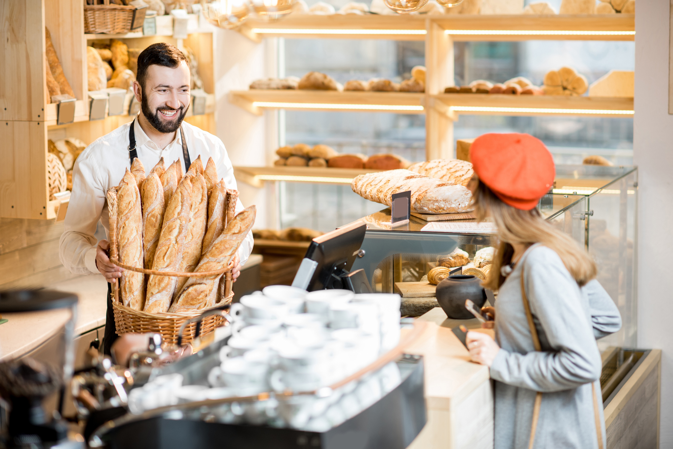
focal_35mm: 85
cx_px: 336
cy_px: 224
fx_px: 1589
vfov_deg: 16.1
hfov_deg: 23.9
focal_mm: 85
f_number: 2.2
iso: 200
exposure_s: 1/160
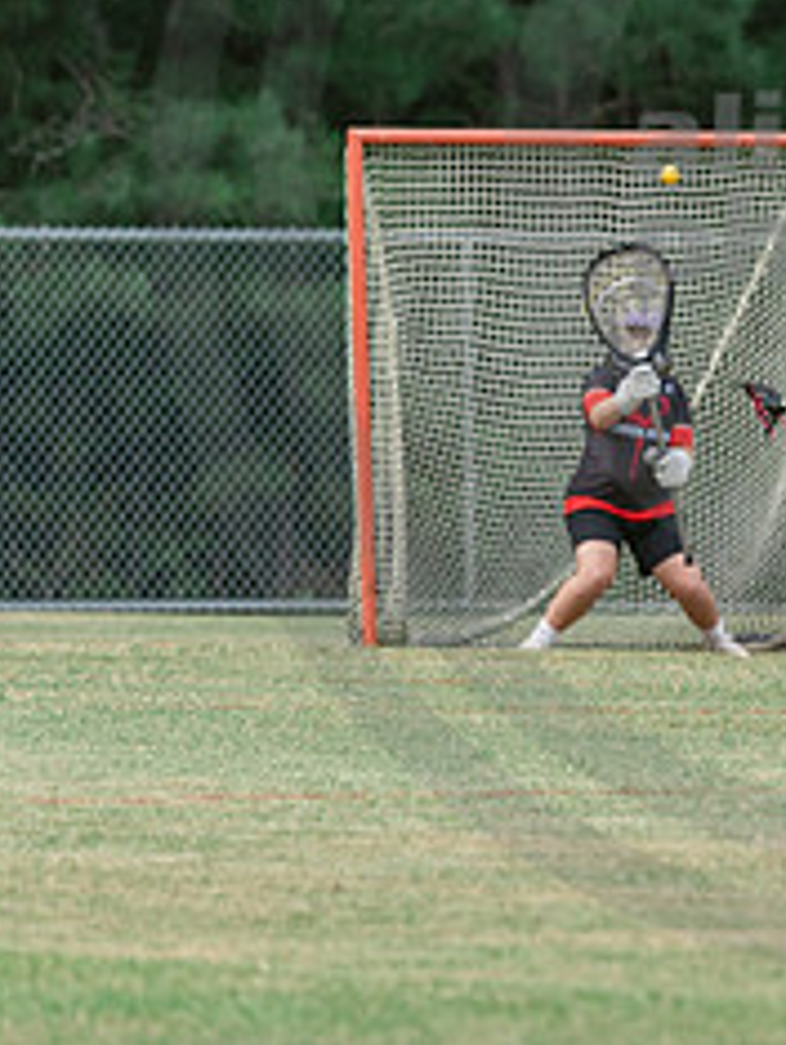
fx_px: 21728
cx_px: 950
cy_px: 74
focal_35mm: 719
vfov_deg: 2.8
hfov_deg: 2.1
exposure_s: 1/500
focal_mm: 200
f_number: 2.8
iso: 250
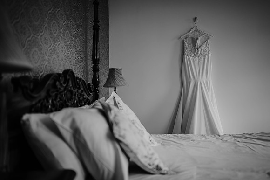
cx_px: 135
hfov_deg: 54.5
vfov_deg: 37.8
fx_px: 262
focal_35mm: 35
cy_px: 90
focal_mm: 35
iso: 100
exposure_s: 1/80
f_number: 1.8
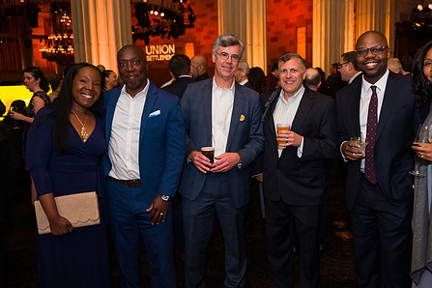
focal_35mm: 35
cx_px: 252
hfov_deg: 54.2
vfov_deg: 37.8
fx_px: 420
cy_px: 134
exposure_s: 1/200
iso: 1600
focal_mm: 27
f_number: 3.2
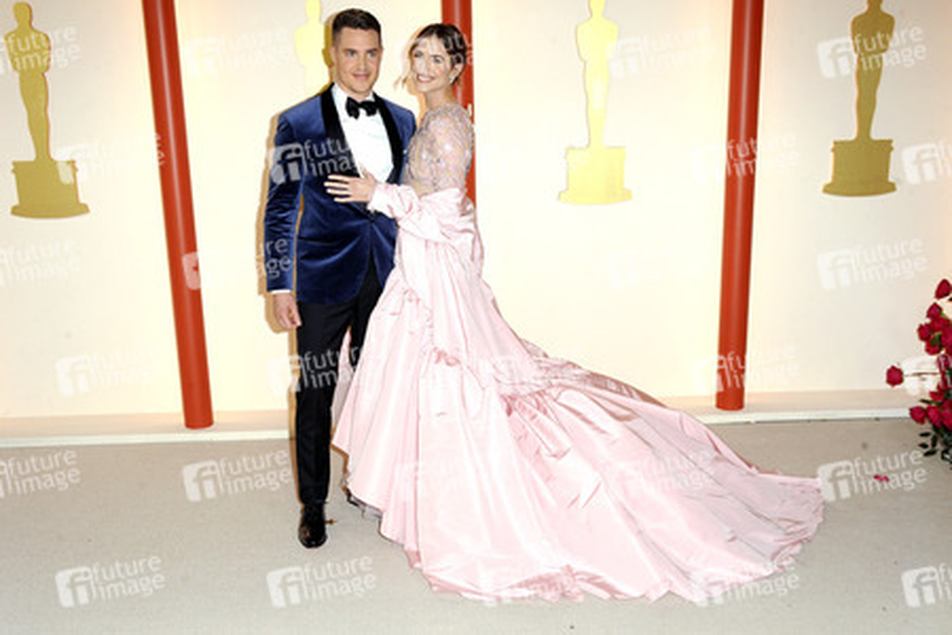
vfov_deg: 37.9
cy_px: 318
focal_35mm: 35
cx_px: 476
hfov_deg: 54.4
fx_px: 925
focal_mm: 35
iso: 1600
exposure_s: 1/200
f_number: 7.1
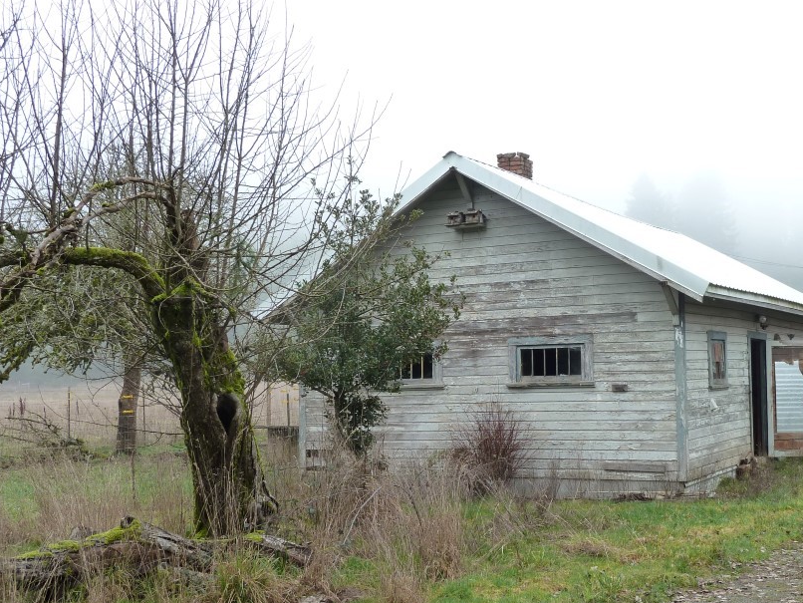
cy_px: 327
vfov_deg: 30.9
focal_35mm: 47
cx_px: 508
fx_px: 1091
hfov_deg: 40.1
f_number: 3.6
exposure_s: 1/125
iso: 125
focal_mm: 6.1
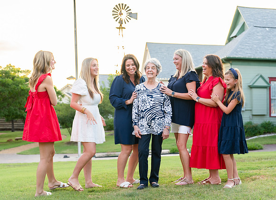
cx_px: 156
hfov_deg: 33.5
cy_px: 107
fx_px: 457
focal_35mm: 58
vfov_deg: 24.6
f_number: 2.8
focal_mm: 50
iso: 200
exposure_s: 1/320
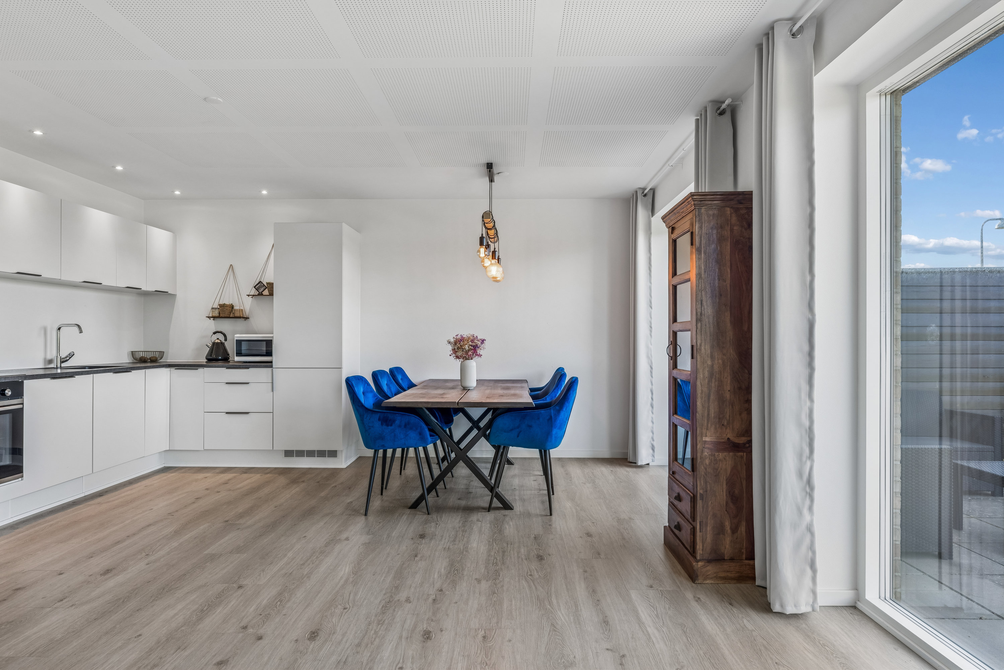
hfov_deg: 78.6
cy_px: 335
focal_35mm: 22
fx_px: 614
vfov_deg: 57.2
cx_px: 502
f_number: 10
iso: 200
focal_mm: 22
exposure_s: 1/10
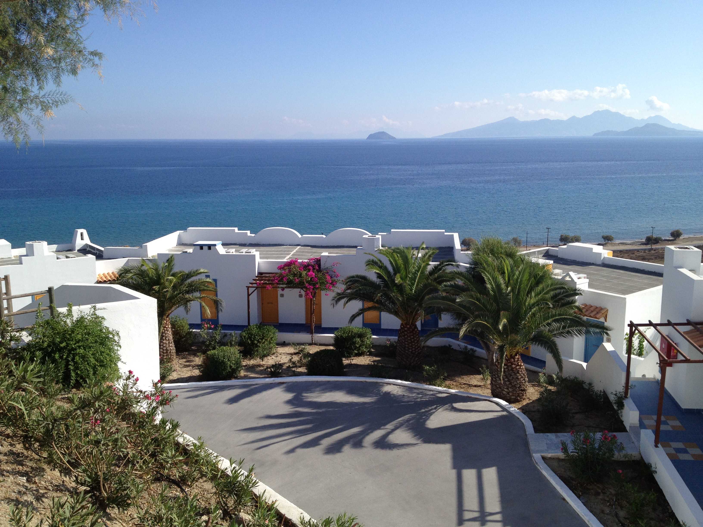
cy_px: 264
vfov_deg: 40.7
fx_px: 711
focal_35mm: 35
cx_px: 352
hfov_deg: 52.6
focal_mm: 4.28
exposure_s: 1/1972
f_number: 2.4
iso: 64
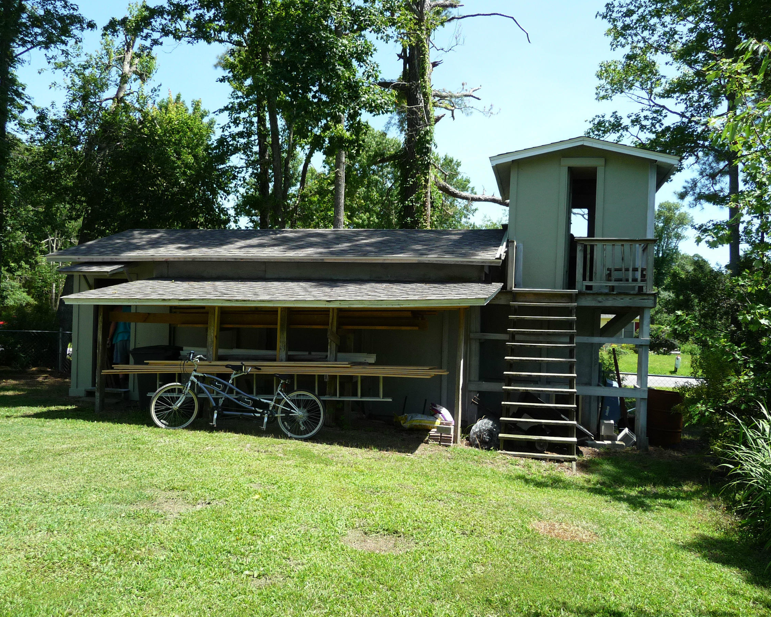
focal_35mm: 31
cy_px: 308
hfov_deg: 57.2
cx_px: 387
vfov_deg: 47.1
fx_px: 707
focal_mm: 4.7
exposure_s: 1/400
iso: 100
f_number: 3.3
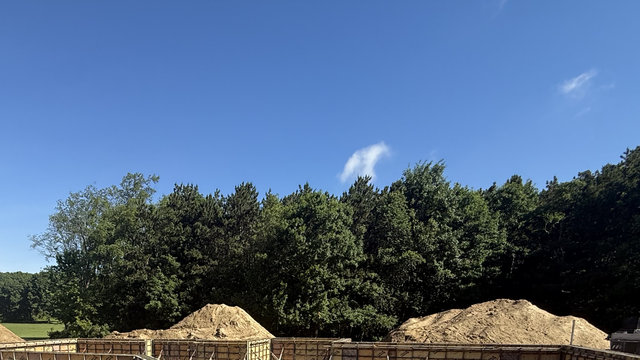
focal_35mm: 25
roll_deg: +0.3
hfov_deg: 72.2
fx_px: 424
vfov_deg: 38.6
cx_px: 221
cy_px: 389
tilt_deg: -9.1
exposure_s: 1/1312
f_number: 2.2
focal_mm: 2.22
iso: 50
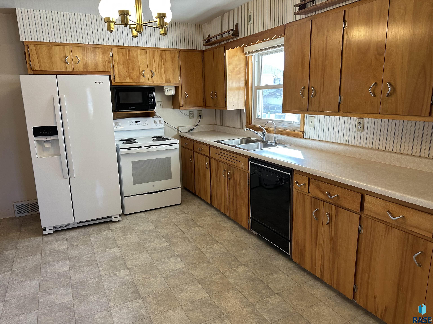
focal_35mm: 24
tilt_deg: -12.1
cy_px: 162
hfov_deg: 71.6
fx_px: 300
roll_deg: +0.8
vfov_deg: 56.8
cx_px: 216
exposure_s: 1/120
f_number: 1.78
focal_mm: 6.86
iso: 125
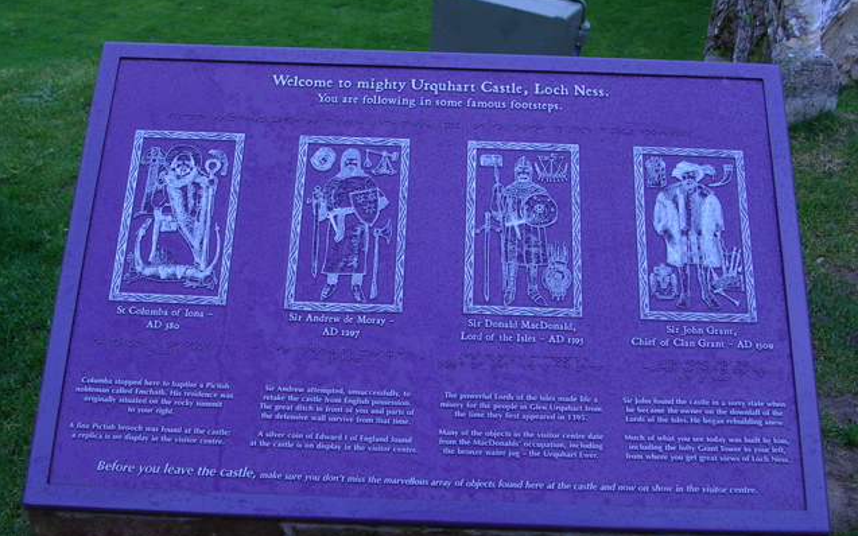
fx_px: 1146
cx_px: 428
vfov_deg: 26.3
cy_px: 273
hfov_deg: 41.1
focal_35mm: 49
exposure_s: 1/137
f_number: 3
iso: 50
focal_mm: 7.1
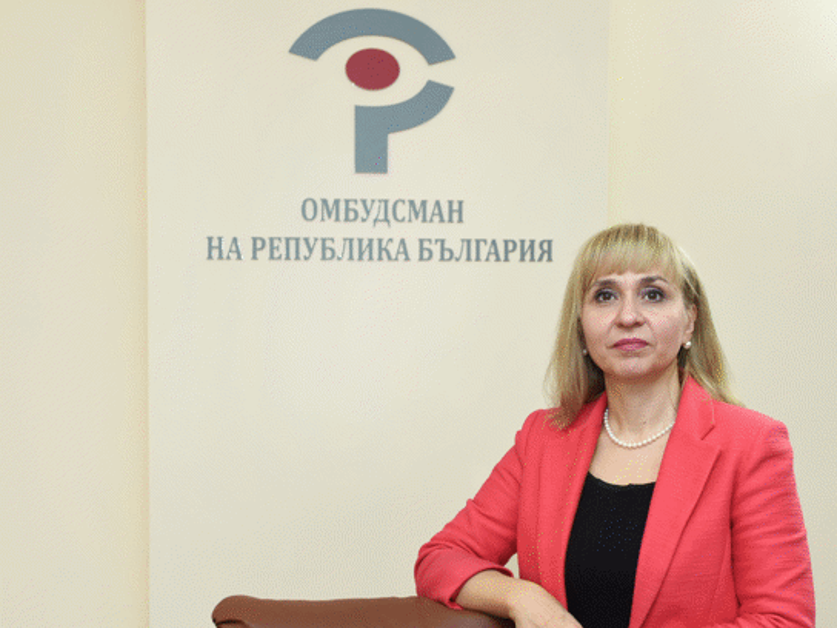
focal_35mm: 62
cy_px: 372
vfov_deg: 23.6
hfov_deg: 31.0
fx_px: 1499
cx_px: 560
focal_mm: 48
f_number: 5.6
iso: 1000
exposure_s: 1/160
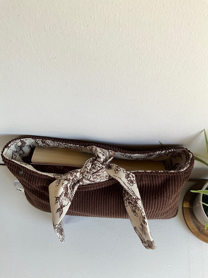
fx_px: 232
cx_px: 104
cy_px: 139
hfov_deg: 48.2
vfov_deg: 61.7
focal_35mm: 29
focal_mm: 3
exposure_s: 1/100
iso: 32
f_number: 1.8
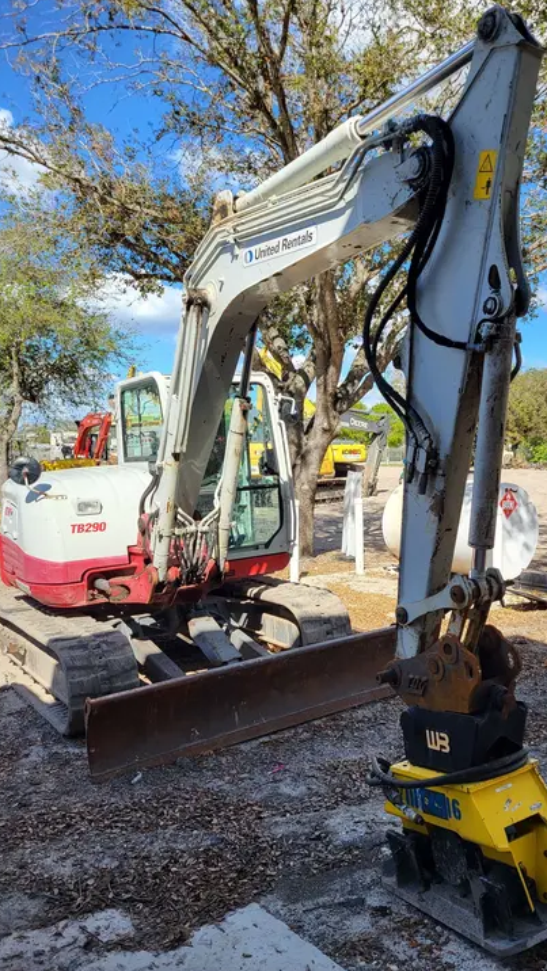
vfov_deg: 66.1
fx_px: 747
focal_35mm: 29
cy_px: 489
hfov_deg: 39.9
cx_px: 342
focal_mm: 5.4
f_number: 1.8
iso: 40
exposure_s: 1/1571
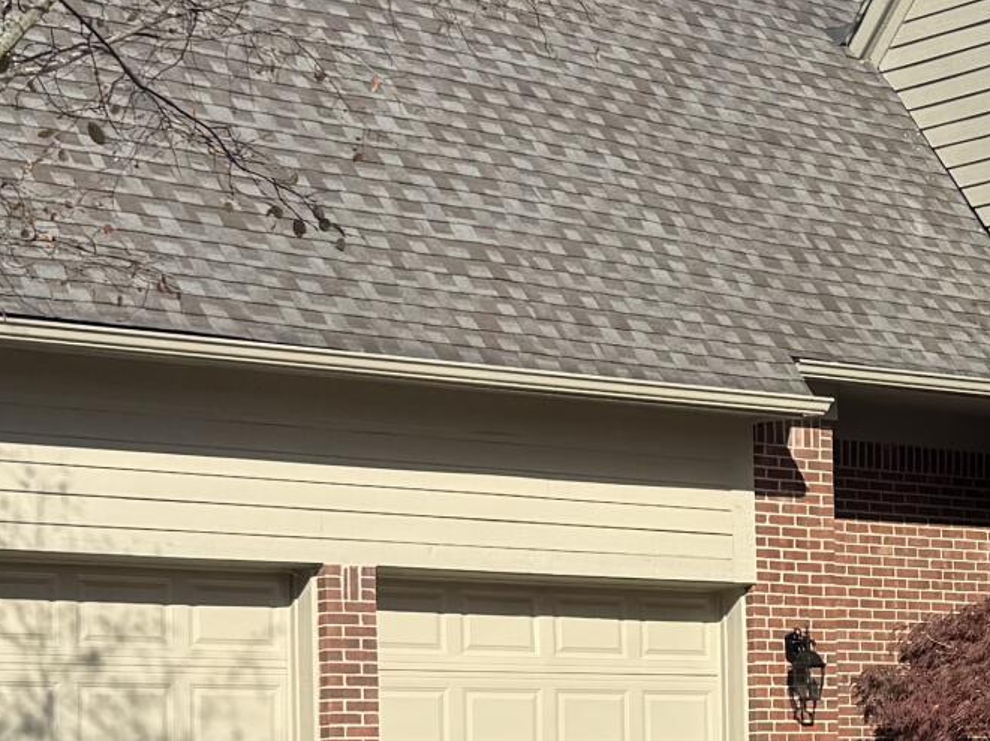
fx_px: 3116
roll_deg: +2.2
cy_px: 641
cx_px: 1206
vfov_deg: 13.5
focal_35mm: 109
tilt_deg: +6.2
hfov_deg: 17.2
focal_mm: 6.76
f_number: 1.78
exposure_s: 1/3953
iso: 80
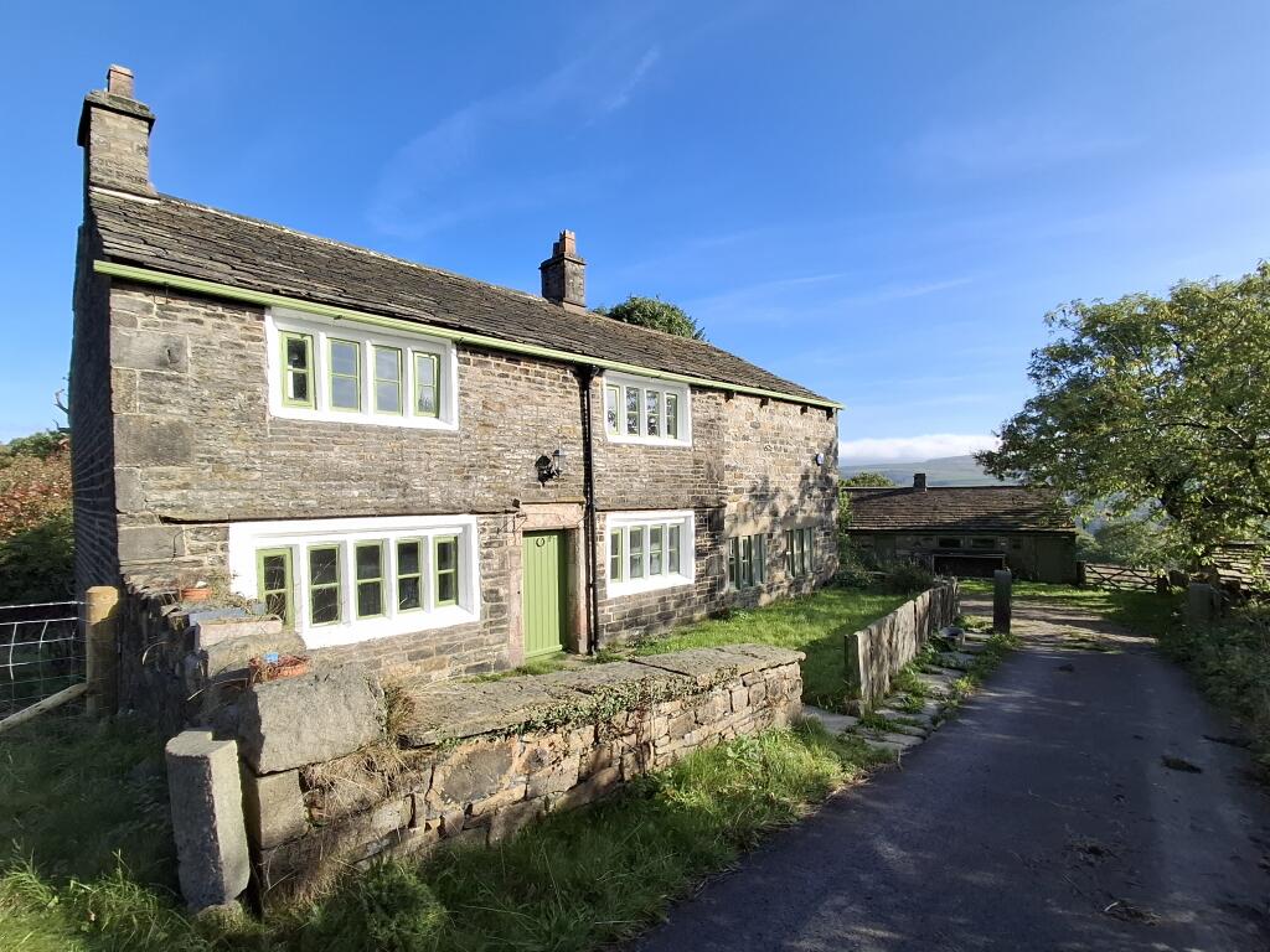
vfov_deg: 78.1
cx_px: 635
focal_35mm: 16
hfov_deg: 94.5
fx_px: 587
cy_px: 476
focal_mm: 1.64
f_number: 2.2
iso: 40
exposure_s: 1/1258
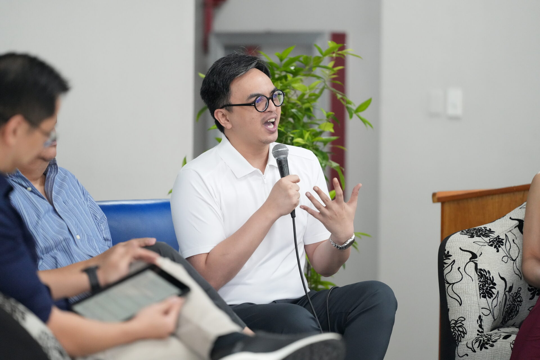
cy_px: 180
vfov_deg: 7.4
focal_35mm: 185
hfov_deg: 11.1
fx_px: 2775
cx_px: 270
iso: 4000
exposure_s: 1/200
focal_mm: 185
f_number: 2.8
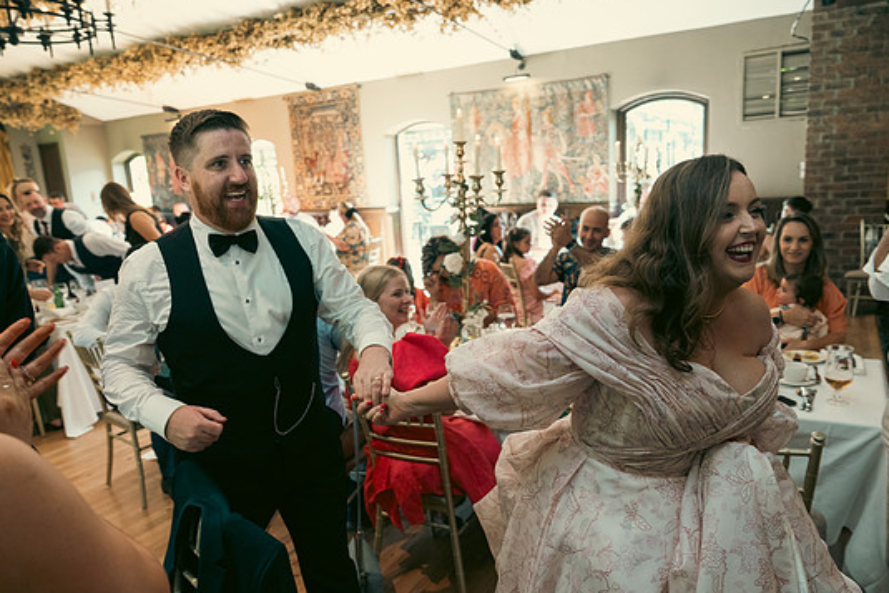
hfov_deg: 69.4
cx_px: 460
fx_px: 642
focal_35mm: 26
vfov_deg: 49.6
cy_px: 310
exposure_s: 1/160
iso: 1600
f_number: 3.5
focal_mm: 24
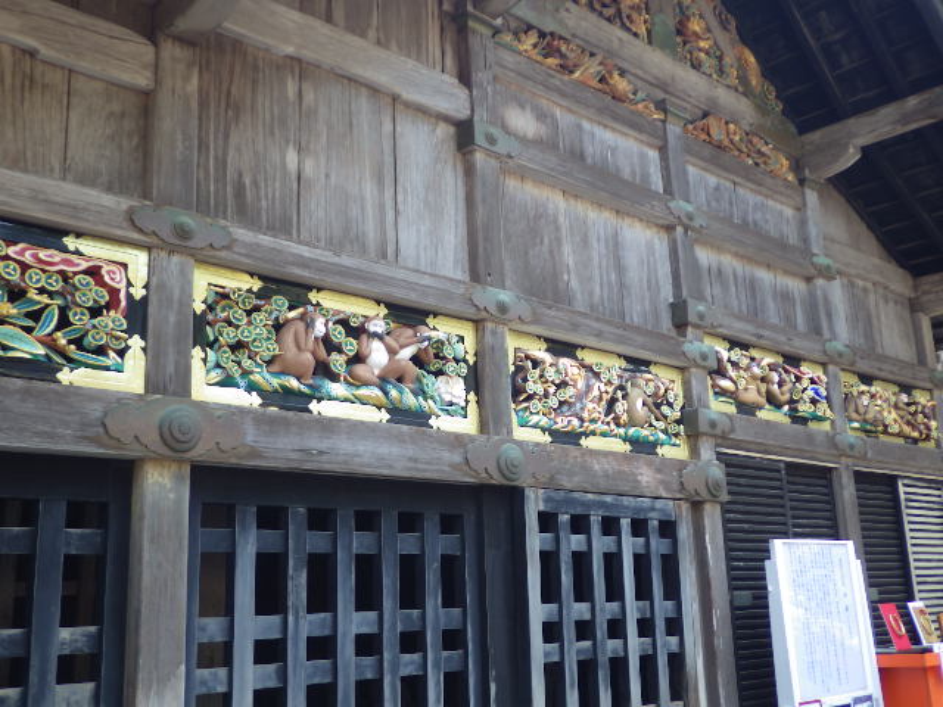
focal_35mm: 39
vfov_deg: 36.8
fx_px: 1062
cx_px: 472
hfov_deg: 47.9
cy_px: 354
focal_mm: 6.9
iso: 125
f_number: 2.7
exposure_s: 1/100
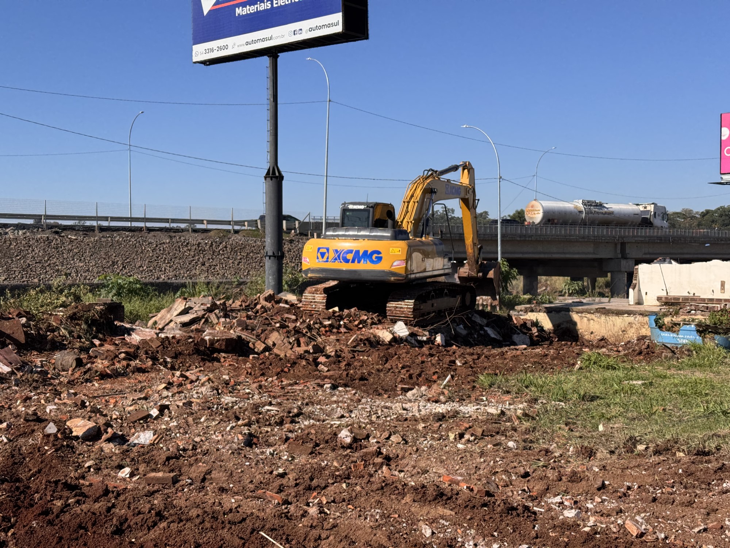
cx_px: 365
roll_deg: -0.2
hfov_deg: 39.7
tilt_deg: -1.6
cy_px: 274
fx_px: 1012
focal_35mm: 48
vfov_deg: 30.3
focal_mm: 6.76
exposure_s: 1/4608
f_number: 1.78
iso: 64
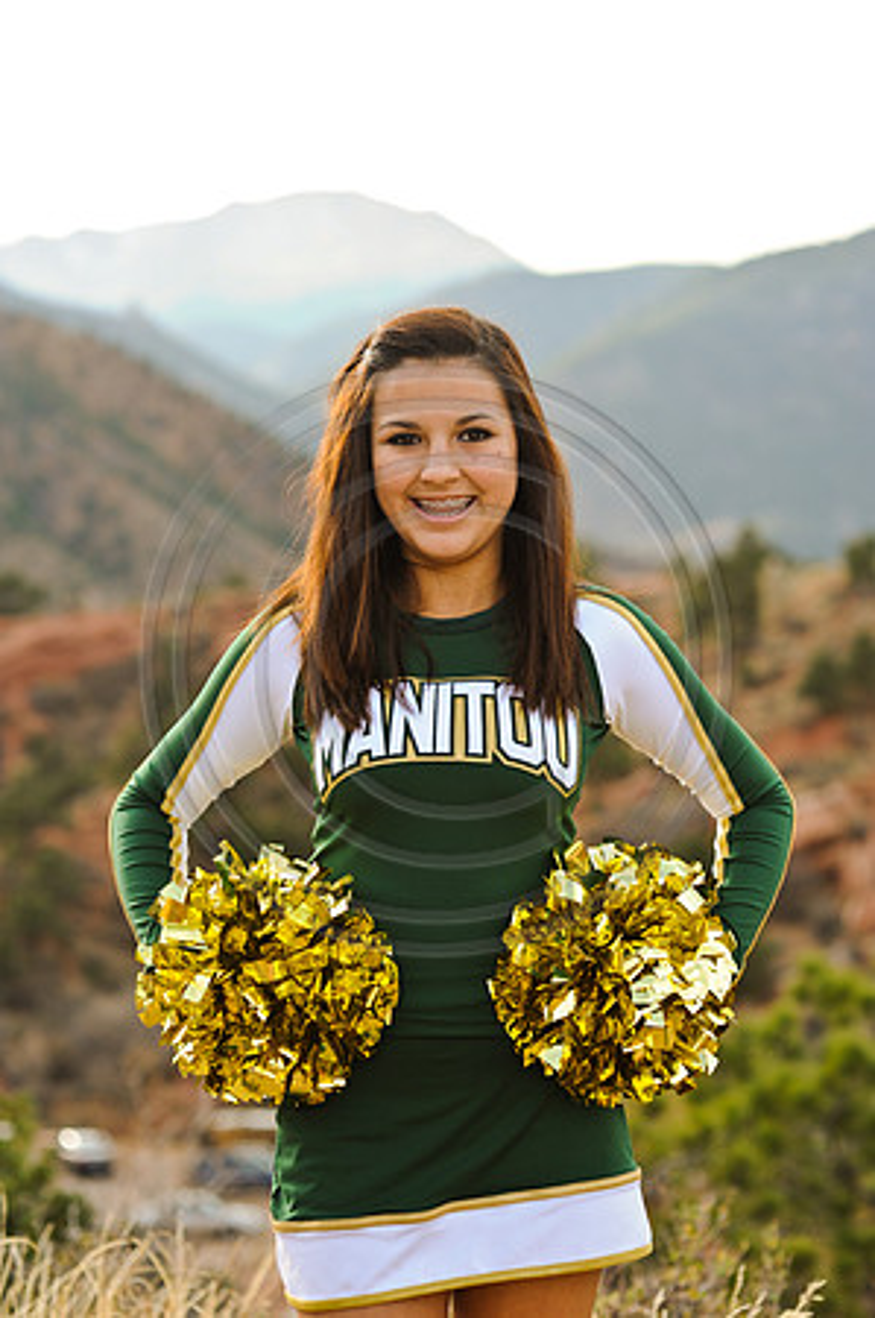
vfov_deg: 23.9
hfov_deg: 16.0
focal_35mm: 85
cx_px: 438
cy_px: 659
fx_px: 3106
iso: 400
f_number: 4
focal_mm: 85
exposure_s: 1/640
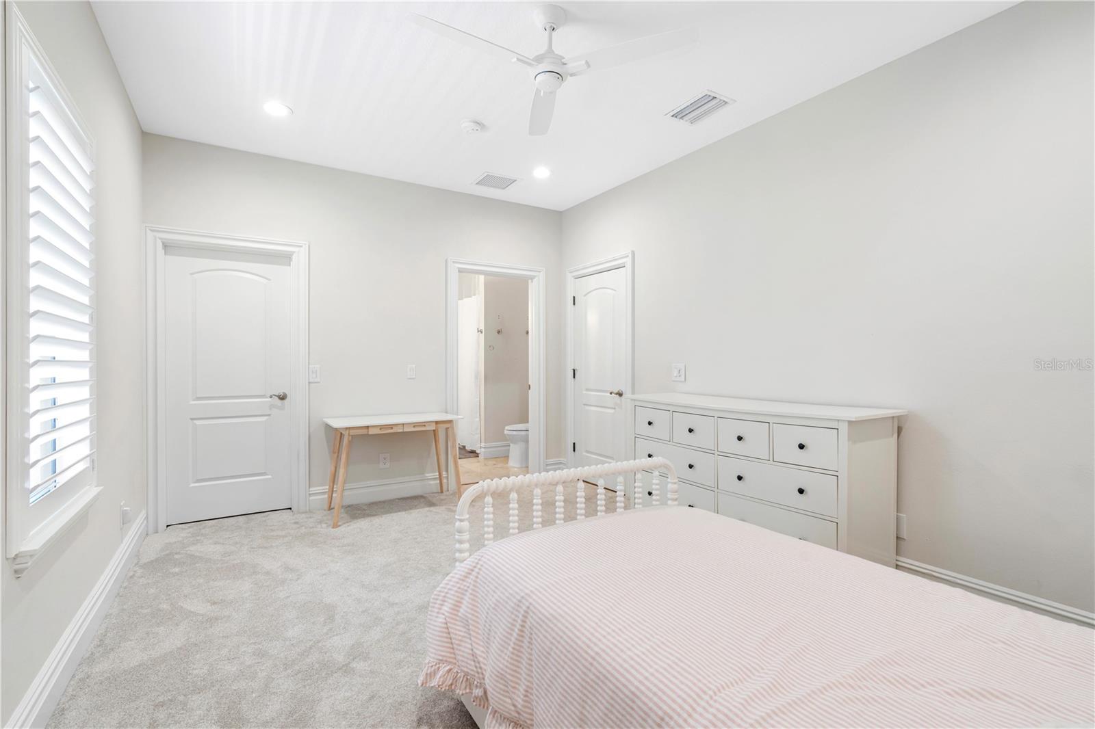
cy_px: 364
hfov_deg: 96.7
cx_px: 548
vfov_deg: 73.7
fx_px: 487
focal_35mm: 16
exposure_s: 1/8
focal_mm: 16
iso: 800
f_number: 8
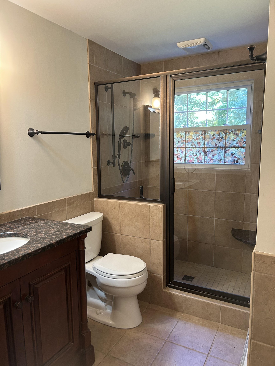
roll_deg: +1.4
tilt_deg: -8.0
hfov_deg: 53.1
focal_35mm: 26
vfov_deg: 67.3
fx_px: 275
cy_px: 183
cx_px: 138
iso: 125
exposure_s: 1/60
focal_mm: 5.7
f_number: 1.5
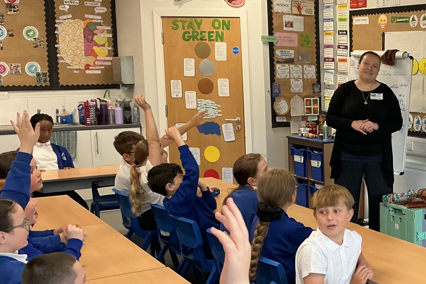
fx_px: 698
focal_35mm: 59
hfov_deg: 31.6
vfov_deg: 22.9
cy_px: 177
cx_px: 415
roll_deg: -0.4
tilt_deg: -9.7
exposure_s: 1/60
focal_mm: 3
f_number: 1.8
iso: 80
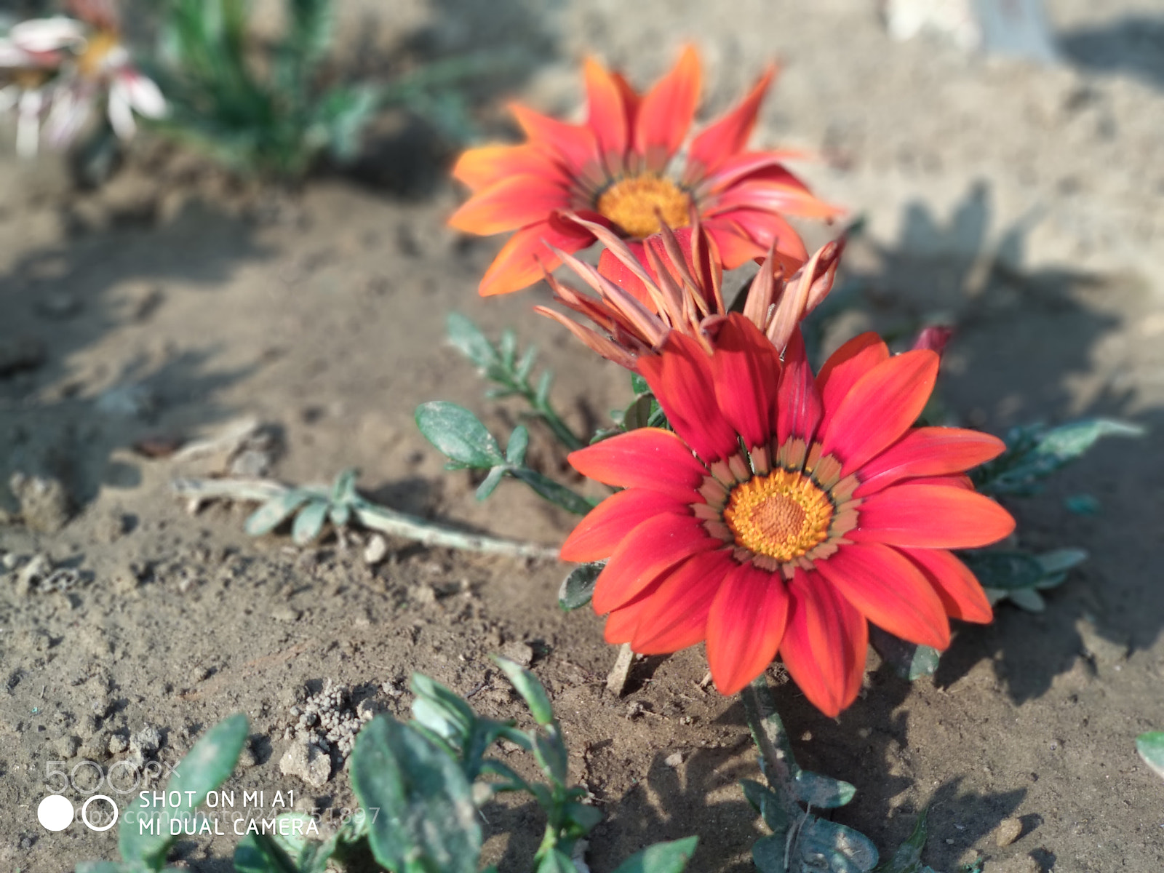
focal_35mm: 52
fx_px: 1749
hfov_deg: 36.8
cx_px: 582
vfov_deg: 28.0
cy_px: 436
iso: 100
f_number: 2.6
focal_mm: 5.99
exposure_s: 1/224
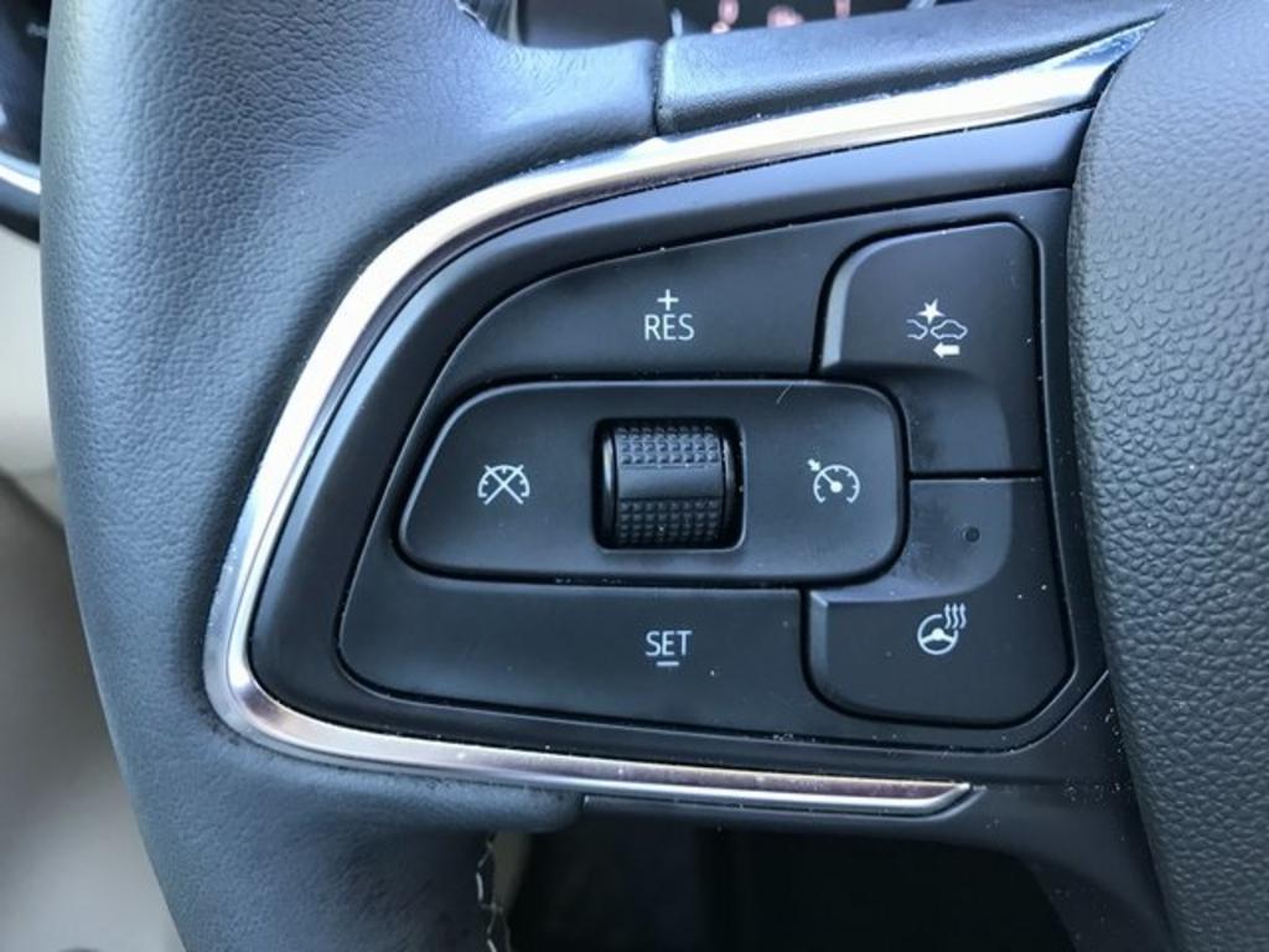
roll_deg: +2.5
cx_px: 634
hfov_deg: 63.4
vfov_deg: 49.7
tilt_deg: -35.0
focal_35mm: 28
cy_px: 476
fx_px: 1026
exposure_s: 1/20
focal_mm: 3.99
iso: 40
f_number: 1.8
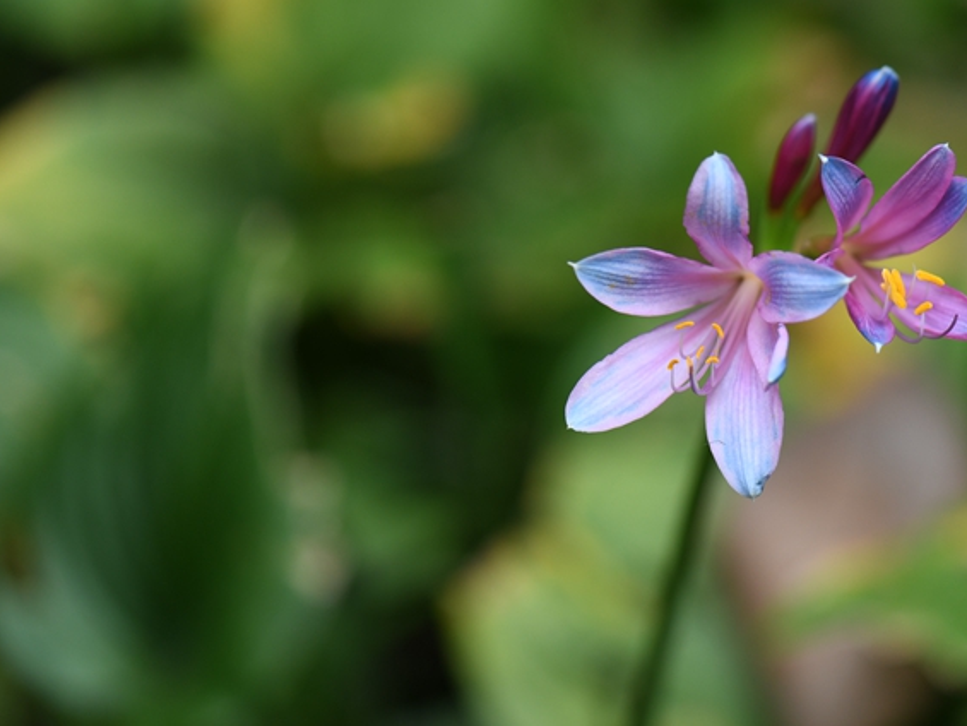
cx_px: 649
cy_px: 275
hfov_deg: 13.8
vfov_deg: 10.4
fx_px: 3996
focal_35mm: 143
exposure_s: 1/200
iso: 500
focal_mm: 105
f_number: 4
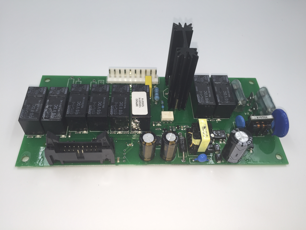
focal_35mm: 29
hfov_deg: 61.7
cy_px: 115
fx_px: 256
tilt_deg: -51.0
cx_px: 153
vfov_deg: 48.2
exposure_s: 1/258
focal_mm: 4.15
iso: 32
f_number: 2.2
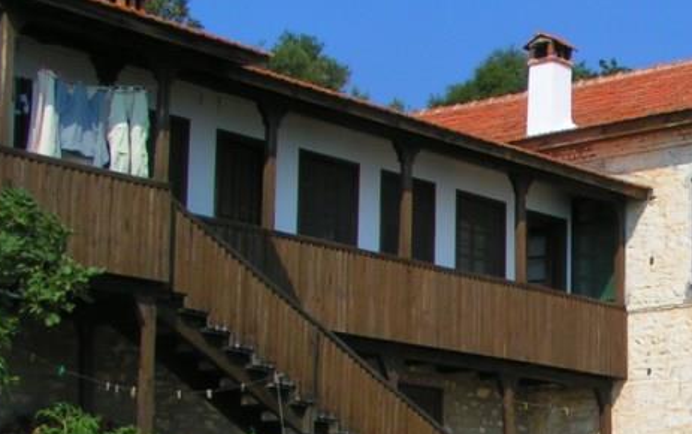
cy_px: 452
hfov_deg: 22.1
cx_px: 743
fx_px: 1679
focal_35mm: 89
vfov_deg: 14.4
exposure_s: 1/640
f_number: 5.6
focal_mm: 5.8
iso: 50
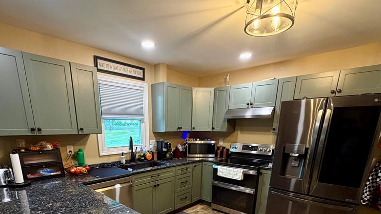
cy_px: 183
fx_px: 202
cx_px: 173
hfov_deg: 86.4
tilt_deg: -15.4
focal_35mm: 20
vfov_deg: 50.9
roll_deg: +0.0
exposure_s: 1/60
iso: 400
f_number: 2.2
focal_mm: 2.22
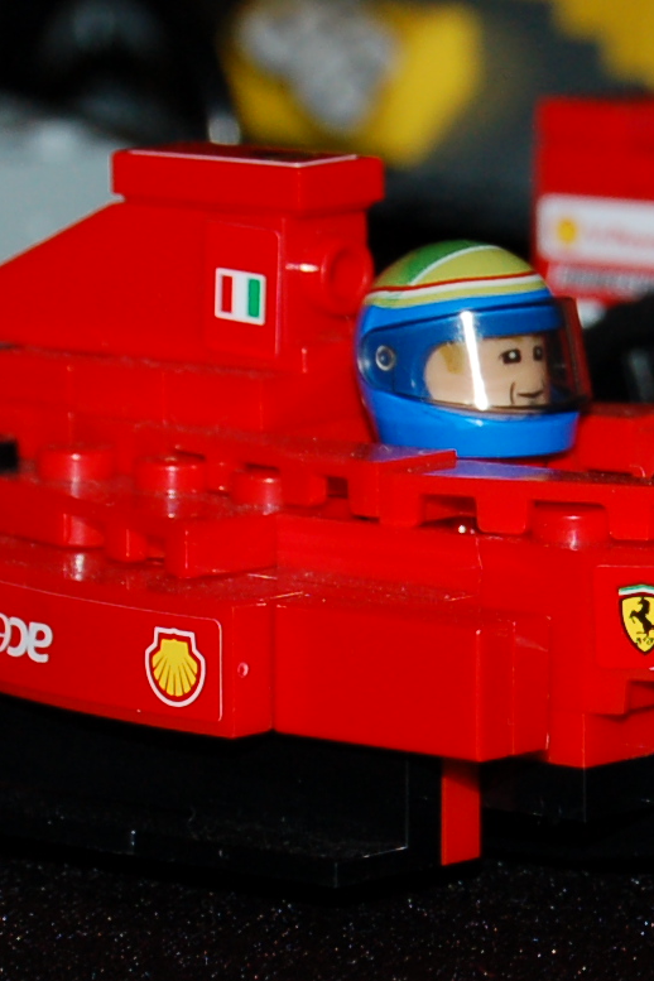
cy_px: 596
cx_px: 742
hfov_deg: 4.3
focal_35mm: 319
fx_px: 8690
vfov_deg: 6.5
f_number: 7.1
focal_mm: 55
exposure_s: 1/125
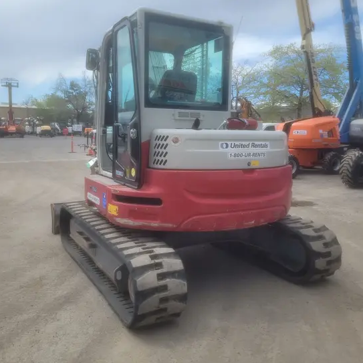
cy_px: 159
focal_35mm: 31
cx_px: 183
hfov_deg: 52.5
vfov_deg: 52.4
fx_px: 368
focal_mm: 5.4
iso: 40
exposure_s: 1/1829
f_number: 1.8
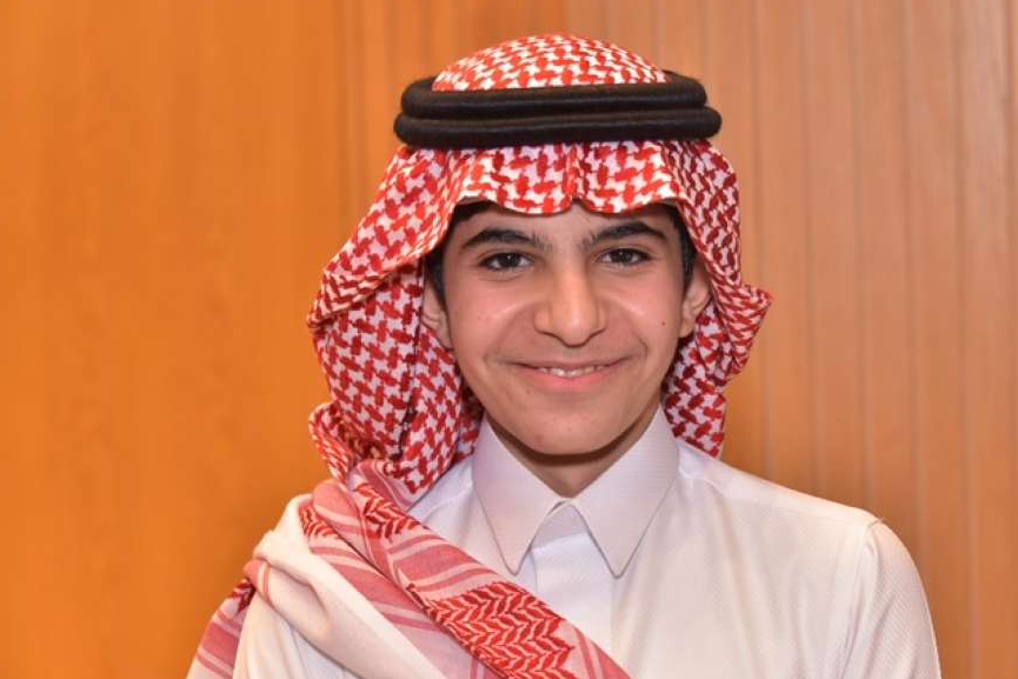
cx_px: 577
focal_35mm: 104
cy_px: 325
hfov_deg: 19.6
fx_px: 2941
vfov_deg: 13.2
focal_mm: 90
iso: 640
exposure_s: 1/60
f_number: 5.6
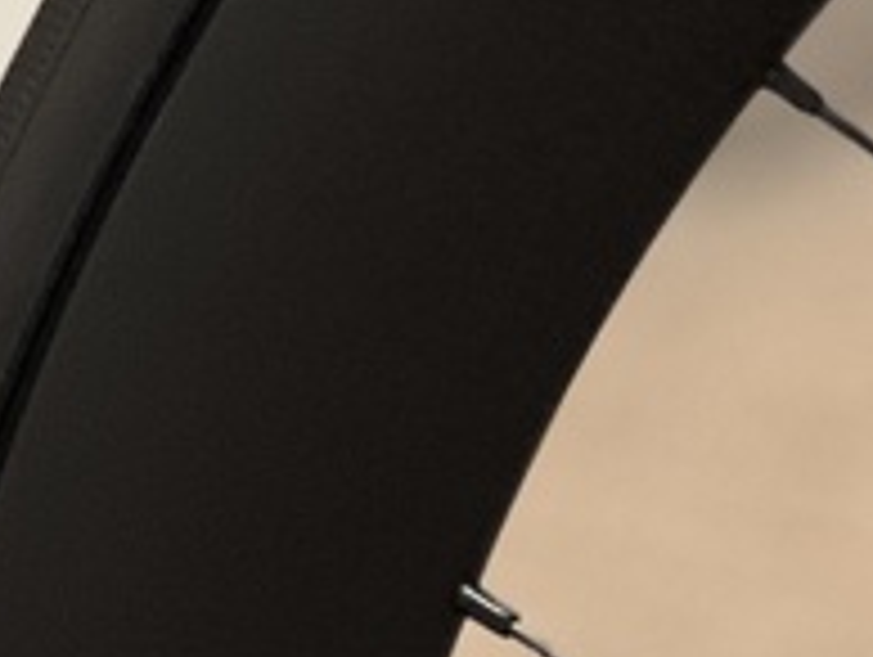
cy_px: -702
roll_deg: +1.7
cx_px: -963
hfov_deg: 4.9
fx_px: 10100
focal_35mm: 400
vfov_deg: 3.7
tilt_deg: -5.2
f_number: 2.8
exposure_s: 1/33
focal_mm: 9
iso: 160
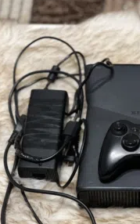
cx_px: 113
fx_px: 695
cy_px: 117
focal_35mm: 114
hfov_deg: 11.5
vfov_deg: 18.3
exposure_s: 1/14
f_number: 2.8
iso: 500
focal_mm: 9
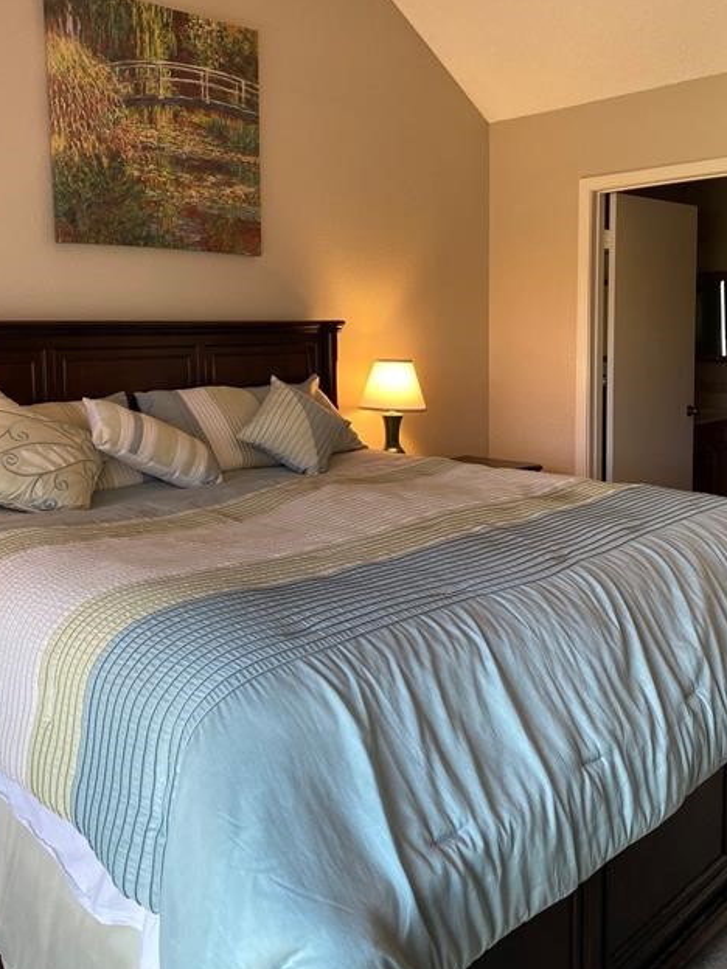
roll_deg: -0.6
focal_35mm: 32
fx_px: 896
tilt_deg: -4.8
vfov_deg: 56.6
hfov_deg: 44.2
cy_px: 416
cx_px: 354
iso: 100
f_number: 1.8
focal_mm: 4.25
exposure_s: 1/60
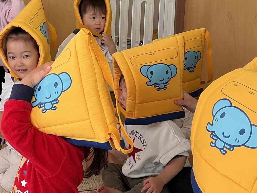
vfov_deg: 18.2
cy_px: 104
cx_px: 19
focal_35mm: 81
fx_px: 601
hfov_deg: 23.4
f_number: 1.8
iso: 25
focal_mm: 3
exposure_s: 1/120
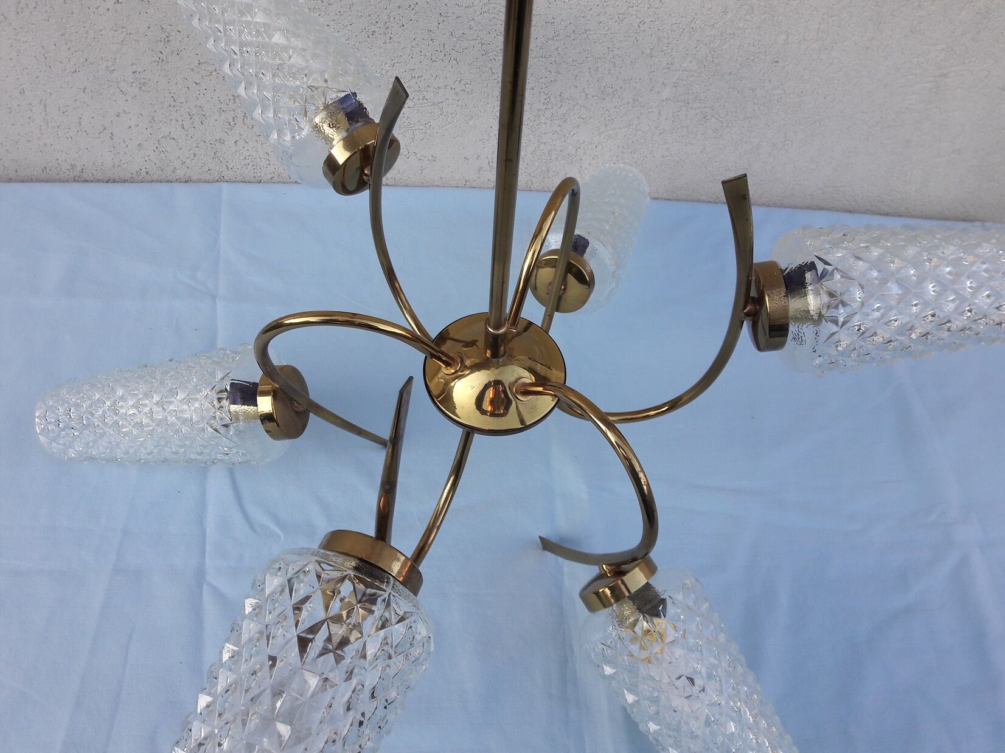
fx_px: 813
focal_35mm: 28
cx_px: 502
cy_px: 376
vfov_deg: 49.7
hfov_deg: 63.4
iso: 40
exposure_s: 1/126
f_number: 1.9
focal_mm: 3.7
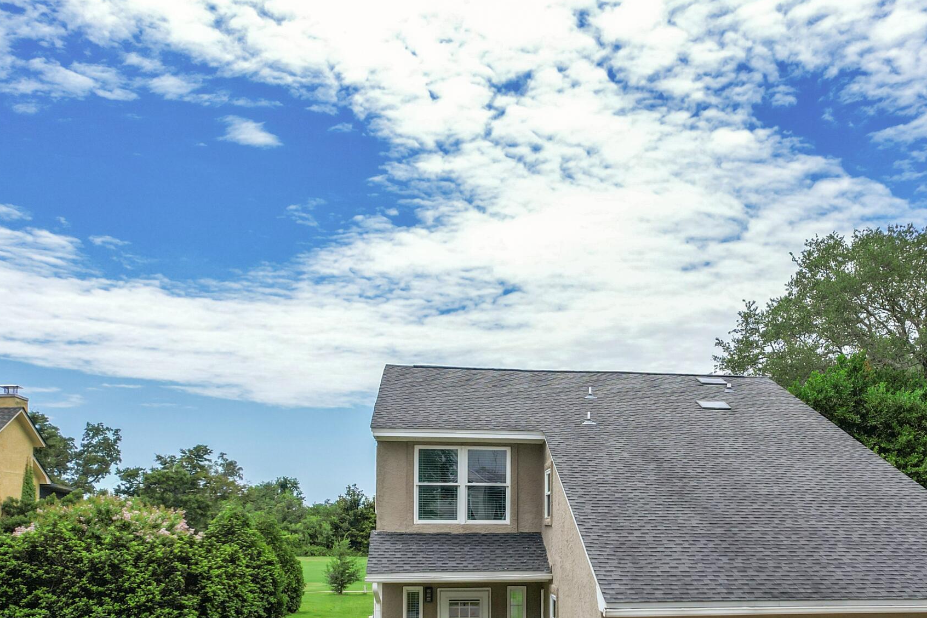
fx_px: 1004
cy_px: 523
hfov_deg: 48.5
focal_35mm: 39
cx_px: 639
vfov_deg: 32.9
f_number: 2.8
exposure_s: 1/1600
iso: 100
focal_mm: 8.38
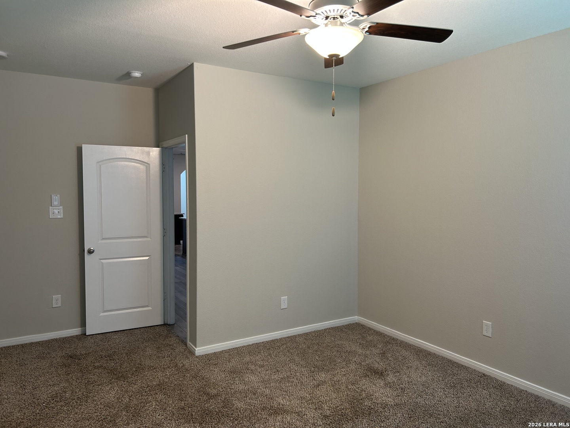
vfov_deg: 53.1
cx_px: 285
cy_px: 214
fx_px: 428
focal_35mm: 26
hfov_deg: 67.3
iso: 80
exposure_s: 1/60
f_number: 1.5
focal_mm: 5.7
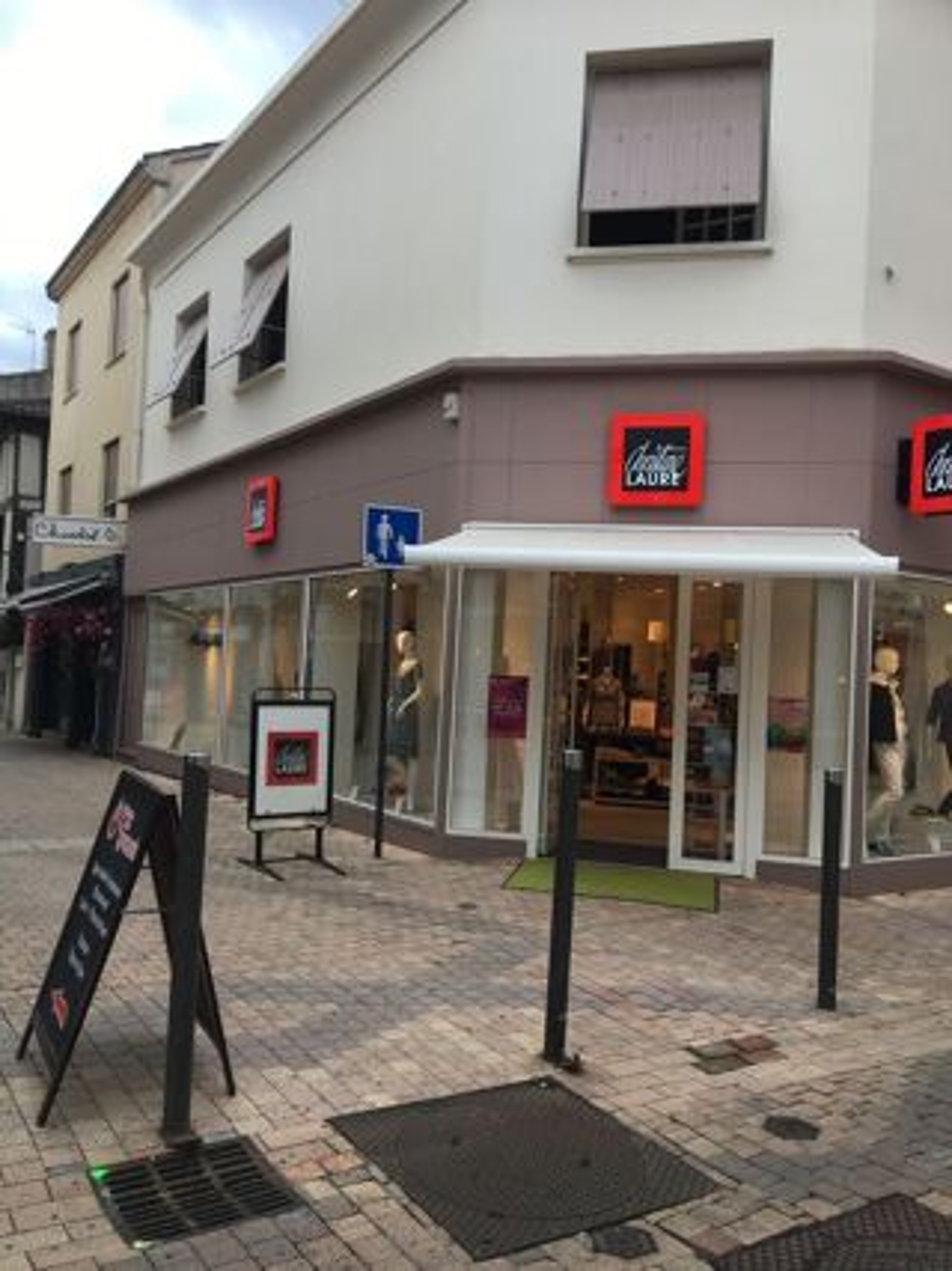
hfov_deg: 48.2
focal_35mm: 29
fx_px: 1064
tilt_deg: +1.5
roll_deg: -1.0
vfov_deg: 61.7
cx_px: 476
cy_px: 636
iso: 25
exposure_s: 1/234
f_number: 2.2
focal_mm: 4.15
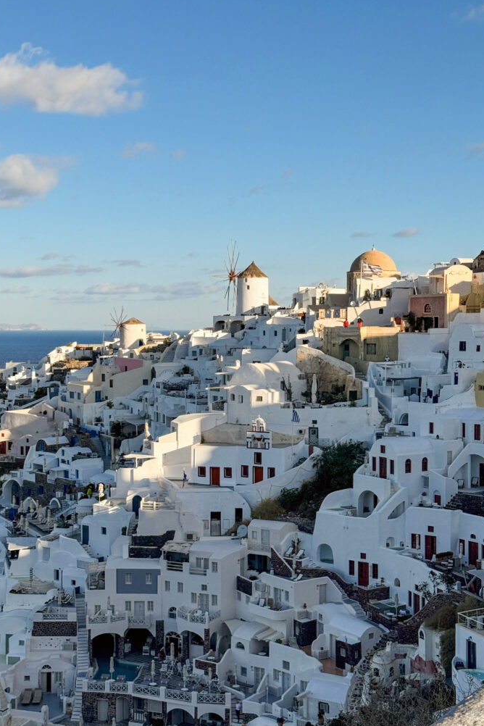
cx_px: 238
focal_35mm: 51
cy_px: 364
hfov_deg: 26.5
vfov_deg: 38.9
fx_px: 1028
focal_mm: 6.76
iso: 64
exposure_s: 1/4600
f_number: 1.8
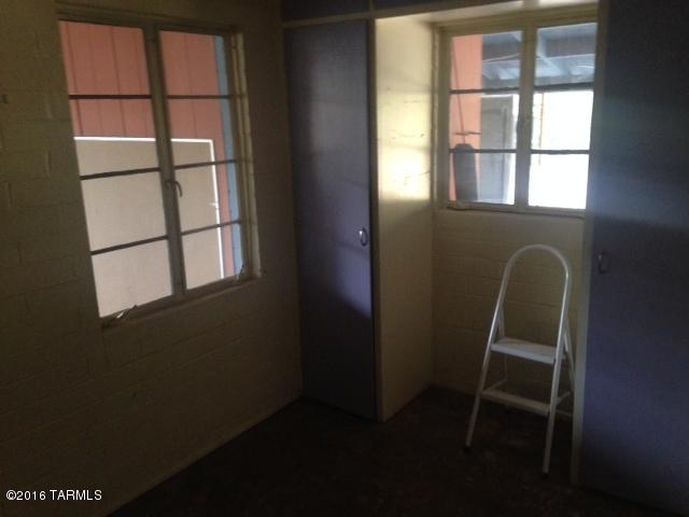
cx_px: 344
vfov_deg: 42.9
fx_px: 657
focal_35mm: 33
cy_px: 258
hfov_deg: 55.4
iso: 320
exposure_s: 1/20
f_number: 2.4
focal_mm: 4.12
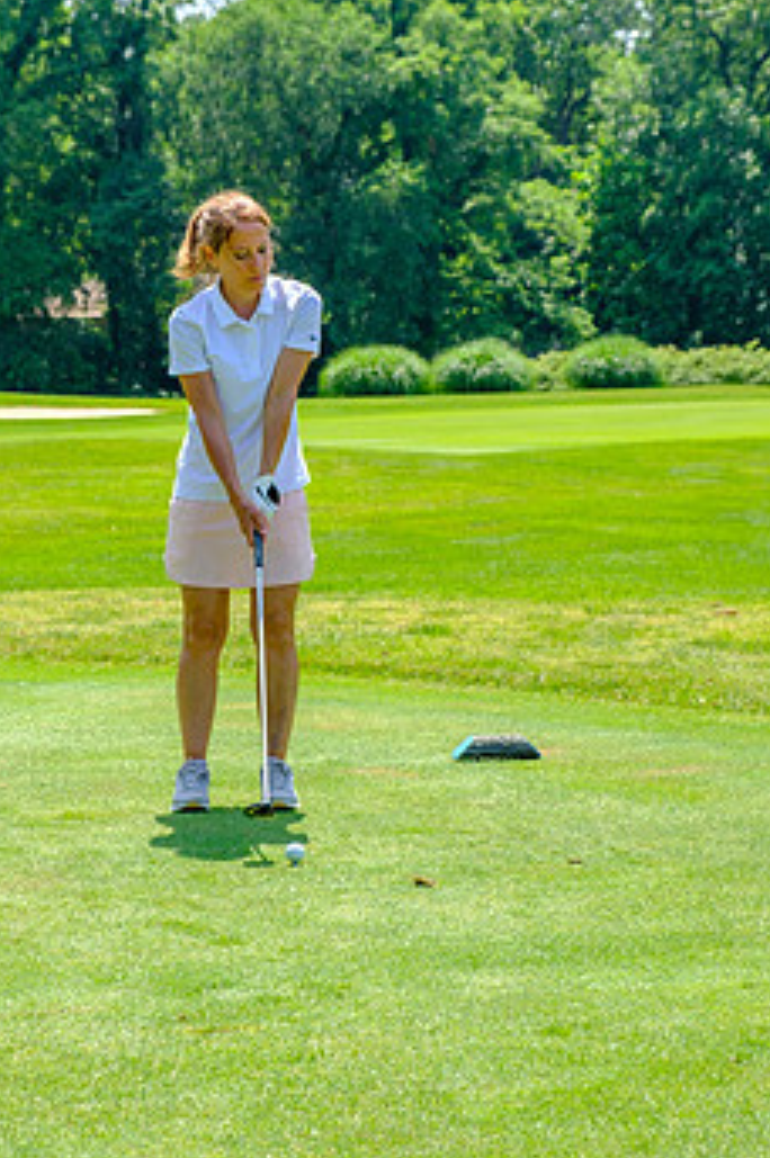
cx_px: 304
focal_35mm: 109
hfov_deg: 12.5
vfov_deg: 18.8
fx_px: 3504
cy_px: 493
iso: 200
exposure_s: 1/250
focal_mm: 55
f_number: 6.4
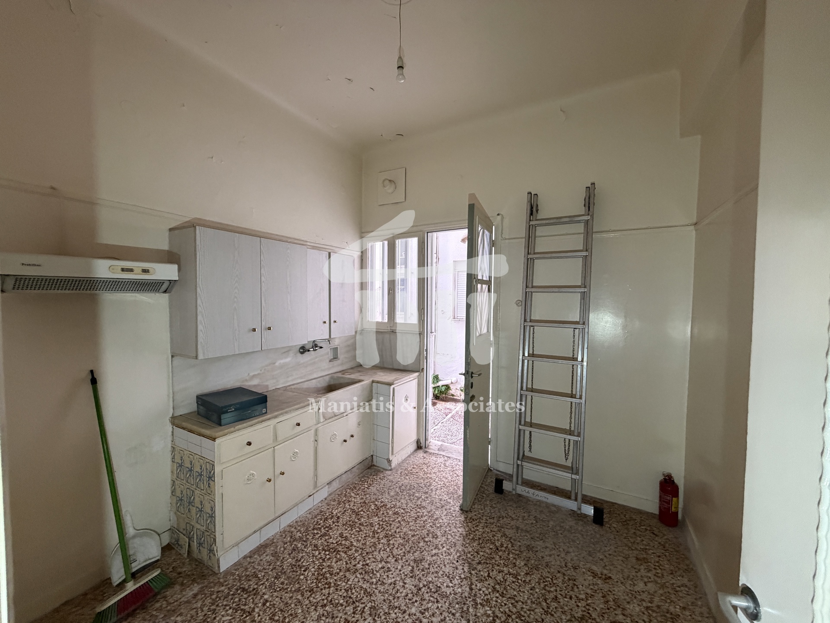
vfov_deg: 85.7
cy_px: 312
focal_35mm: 14
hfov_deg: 102.1
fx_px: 336
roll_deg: -0.9
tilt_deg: -2.9
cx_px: 415
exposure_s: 1/68
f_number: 2.2
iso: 320
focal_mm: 2.22
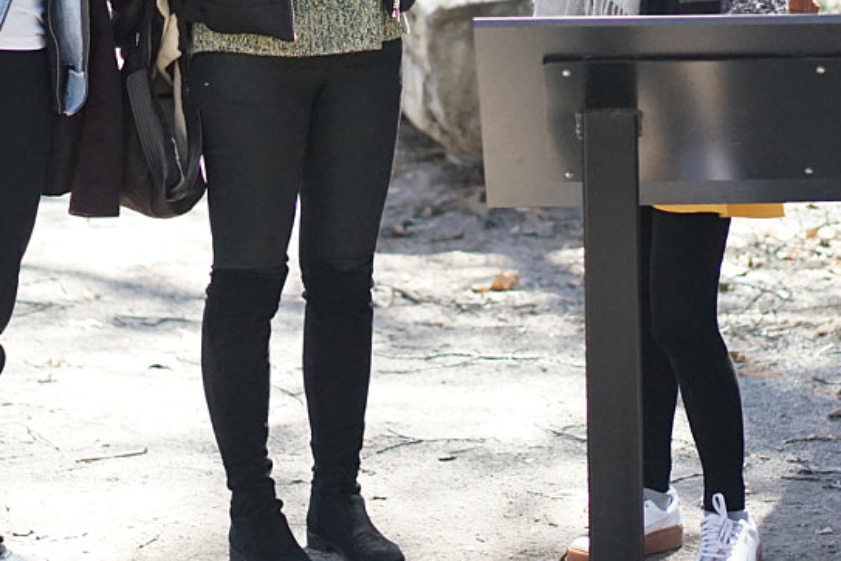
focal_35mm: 162
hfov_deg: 12.7
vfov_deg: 8.4
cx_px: 294
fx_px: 3784
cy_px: -139
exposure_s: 1/4000
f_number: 2
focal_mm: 55
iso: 3200
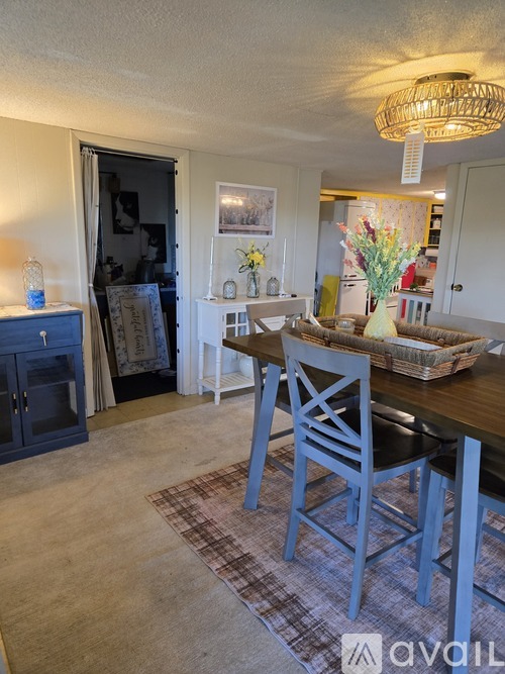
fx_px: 448
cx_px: 252
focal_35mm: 23
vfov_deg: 73.9
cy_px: 337
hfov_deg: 58.9
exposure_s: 1/120
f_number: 1.8
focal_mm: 5.4
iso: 800
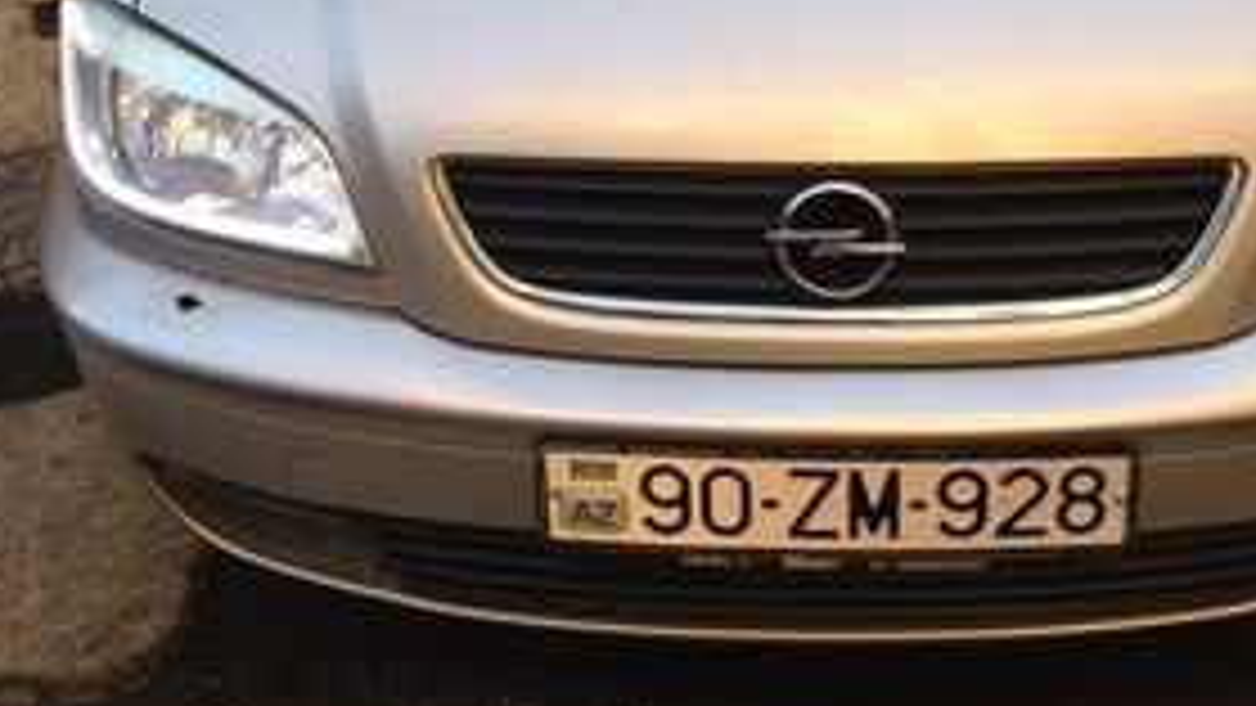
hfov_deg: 32.6
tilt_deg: -17.1
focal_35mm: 64
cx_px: 806
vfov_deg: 17.9
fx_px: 2132
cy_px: -130
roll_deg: +0.9
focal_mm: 4.12
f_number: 2.4
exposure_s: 1/220
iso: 50
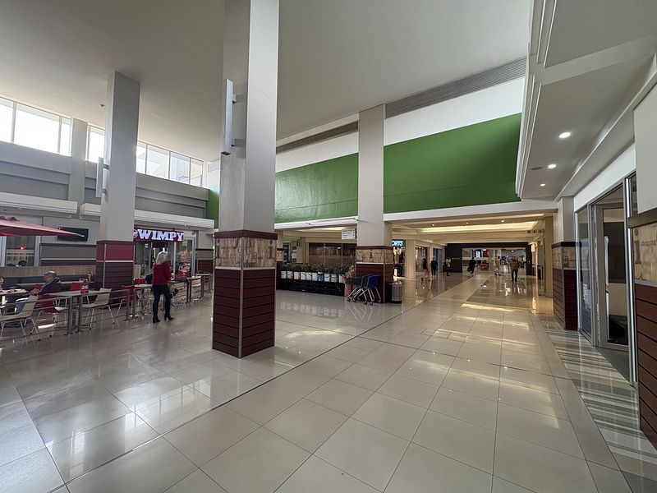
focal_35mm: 14
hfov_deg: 102.1
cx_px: 328
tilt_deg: +3.0
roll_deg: +0.1
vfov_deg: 85.7
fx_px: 266
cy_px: 246
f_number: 2.2
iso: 200
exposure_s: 1/100
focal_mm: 2.22
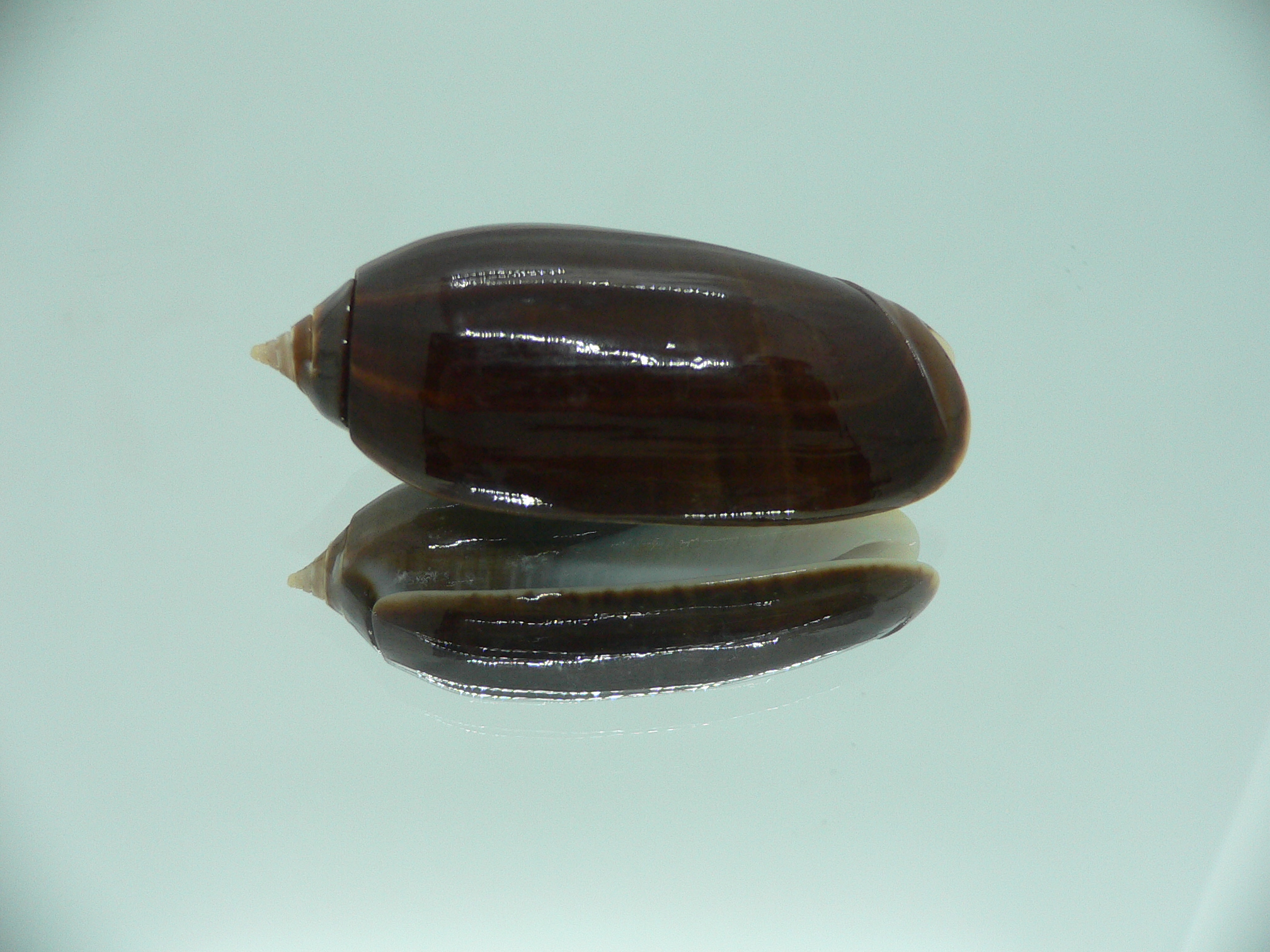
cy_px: 476
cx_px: 635
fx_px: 1284
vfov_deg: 40.7
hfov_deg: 52.6
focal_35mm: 35
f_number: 2.8
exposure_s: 1/60
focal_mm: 4.6
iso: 150
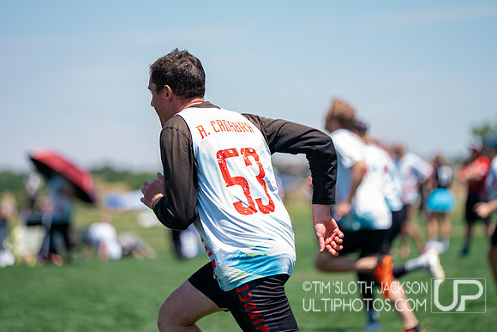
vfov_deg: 6.7
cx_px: 252
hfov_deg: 10.0
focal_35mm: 205
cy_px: 133
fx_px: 2838
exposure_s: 1/2000
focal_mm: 171
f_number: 2.8
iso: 320
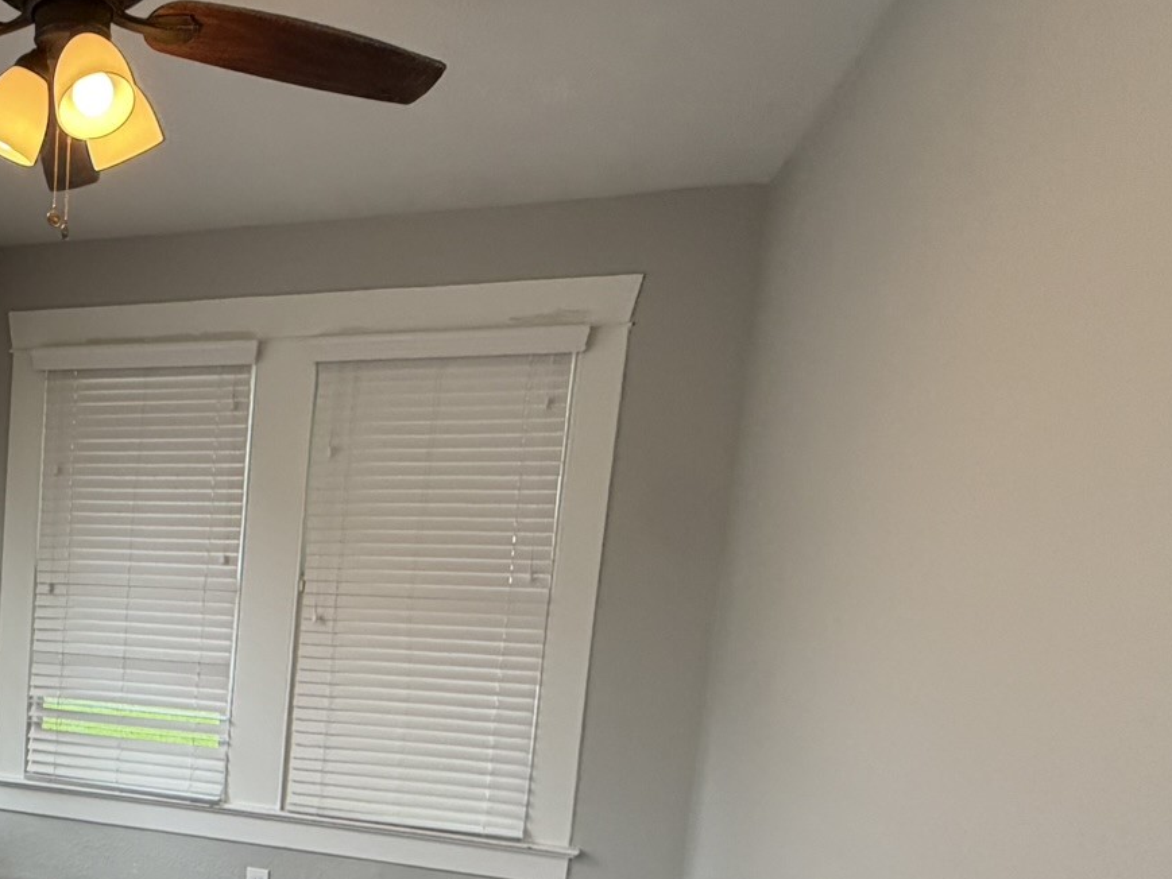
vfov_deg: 41.1
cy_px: 705
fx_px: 1117
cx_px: 15
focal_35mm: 33
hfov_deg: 46.8
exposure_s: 1/121
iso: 64
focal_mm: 2.22
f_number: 2.2
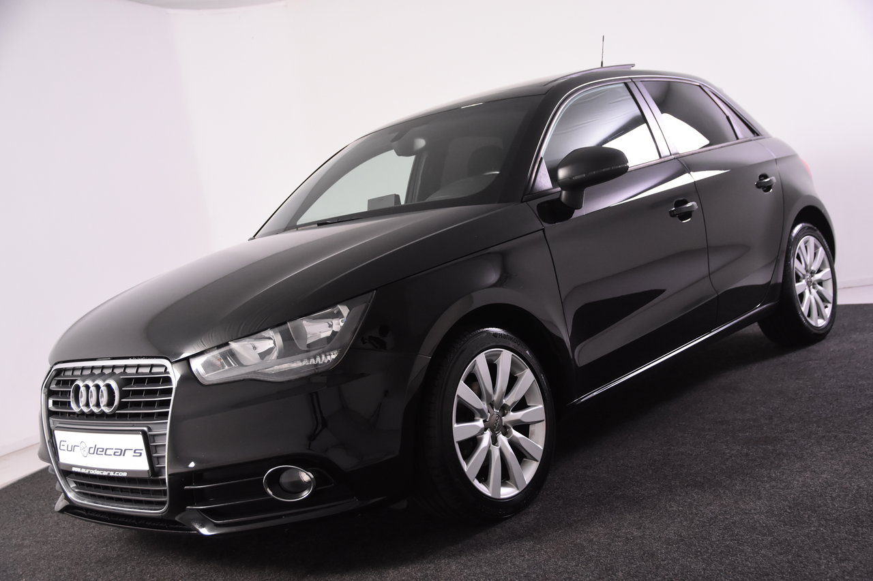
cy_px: 290
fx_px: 946
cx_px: 436
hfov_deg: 49.6
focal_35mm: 39
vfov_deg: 34.2
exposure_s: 1/80
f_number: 4.5
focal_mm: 26
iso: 1600
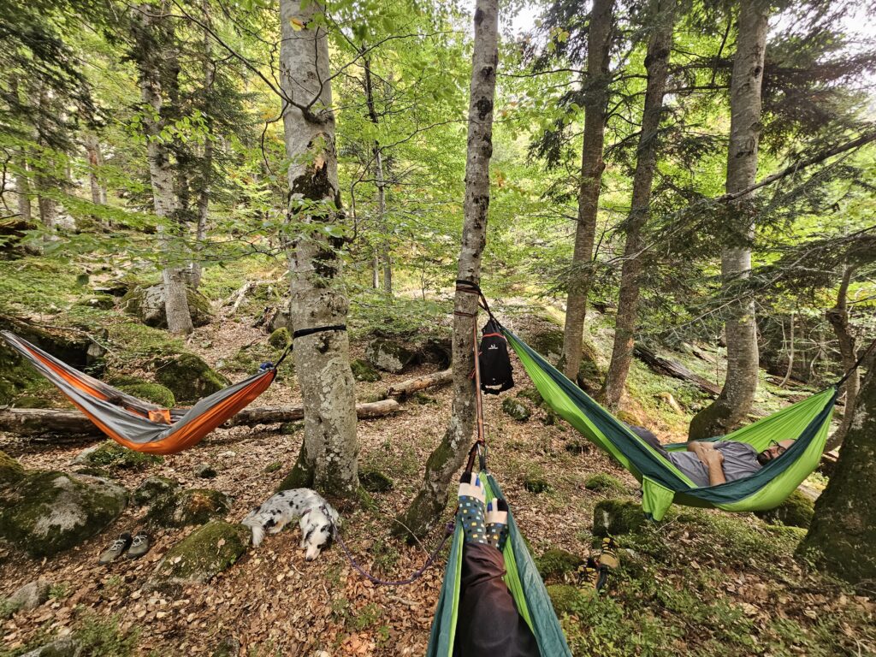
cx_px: 438
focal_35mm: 13
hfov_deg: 106.2
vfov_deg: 89.9
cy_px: 328
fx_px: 329
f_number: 2.2
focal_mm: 2.2
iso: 125
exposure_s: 1/71
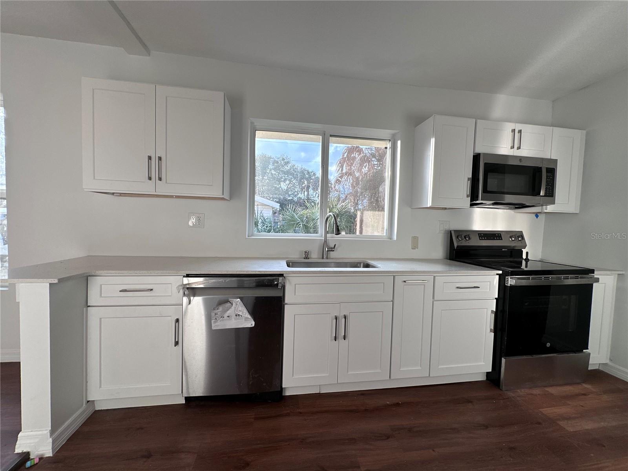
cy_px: 236
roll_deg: -2.1
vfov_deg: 85.7
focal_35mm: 14
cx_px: 314
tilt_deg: -2.9
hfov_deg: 102.1
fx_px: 254
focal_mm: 2.22
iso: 40
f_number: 2.2
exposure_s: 1/113
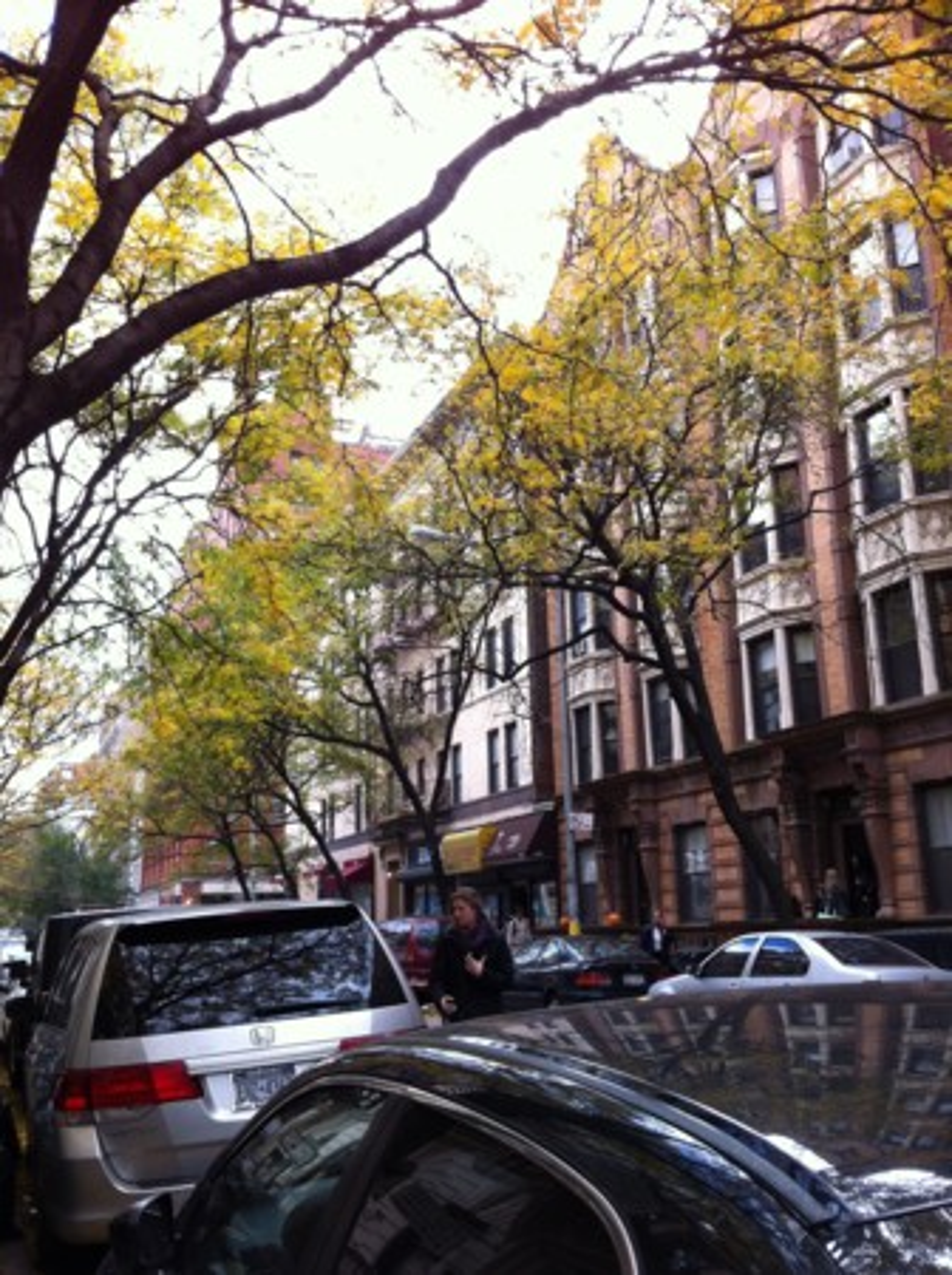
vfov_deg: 52.7
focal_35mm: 35
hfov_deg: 40.6
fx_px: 1287
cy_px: 638
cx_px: 476
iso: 80
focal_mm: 3.85
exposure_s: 1/120
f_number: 2.8
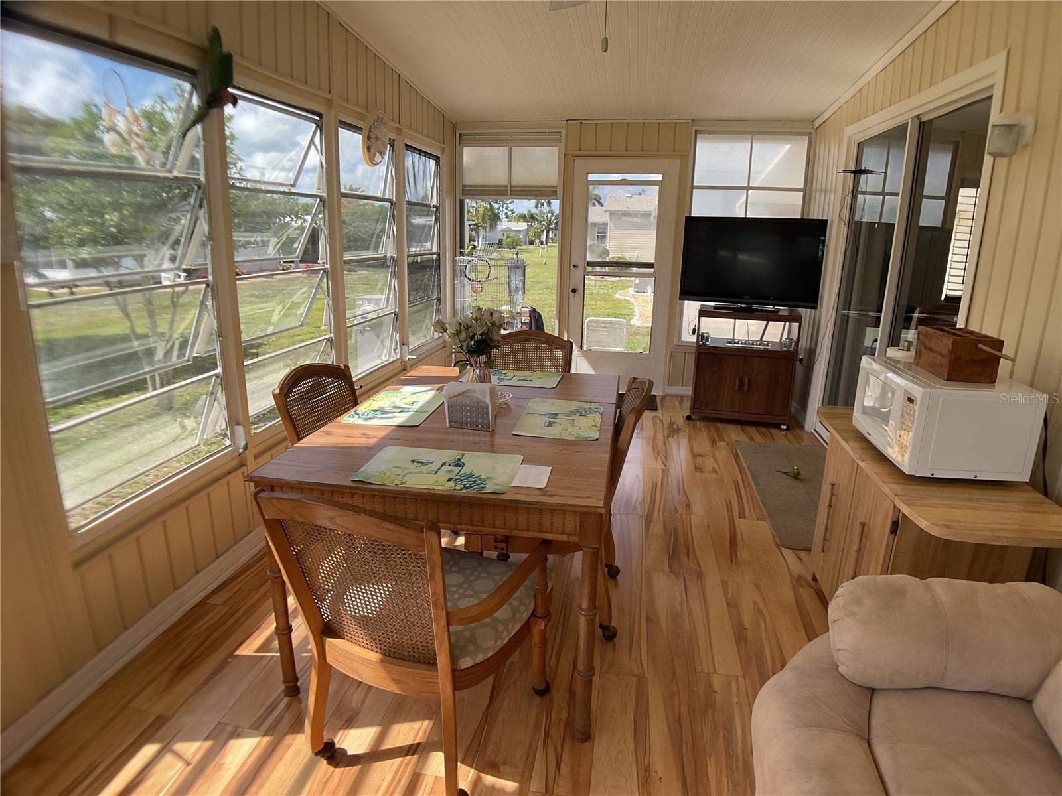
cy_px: 398
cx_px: 531
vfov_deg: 48.2
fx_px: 890
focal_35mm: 29
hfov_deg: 61.7
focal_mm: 3
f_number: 1.8
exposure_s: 1/545
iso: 16
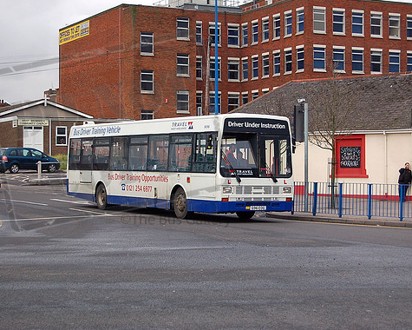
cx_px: 222
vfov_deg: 19.4
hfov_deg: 24.1
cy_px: 165
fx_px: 963
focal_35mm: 79
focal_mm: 46
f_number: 5.3
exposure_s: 1/800
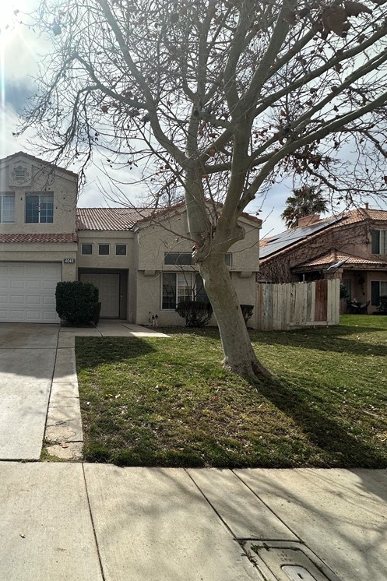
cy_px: 298
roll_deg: -1.1
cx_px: 47
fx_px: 323
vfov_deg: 84.0
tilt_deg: +1.8
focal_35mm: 20
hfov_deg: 54.8
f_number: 2.2
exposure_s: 1/3040
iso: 50
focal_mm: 2.22
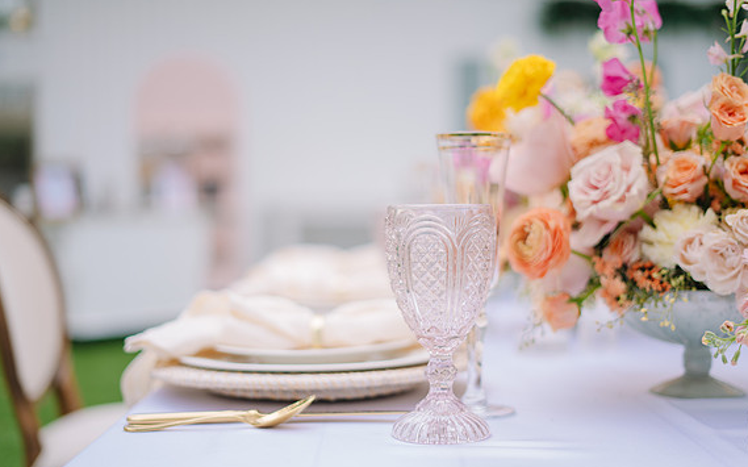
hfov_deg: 38.9
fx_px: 1060
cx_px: 377
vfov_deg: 24.8
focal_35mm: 52
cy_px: 247
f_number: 1.8
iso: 64
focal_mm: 50
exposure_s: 1/200
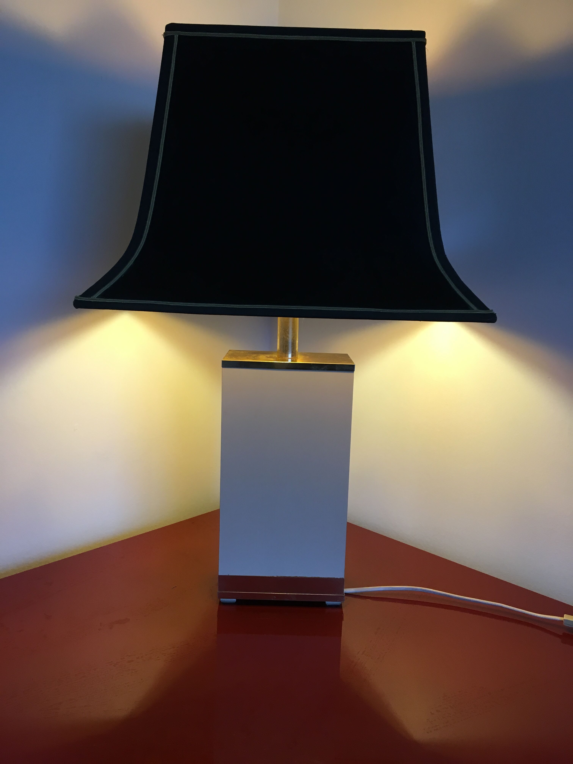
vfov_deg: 61.7
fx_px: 640
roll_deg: -1.8
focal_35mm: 29
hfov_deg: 48.2
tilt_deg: -8.8
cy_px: 382
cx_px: 286
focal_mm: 4.15
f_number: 2.2
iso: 80
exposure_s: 1/33
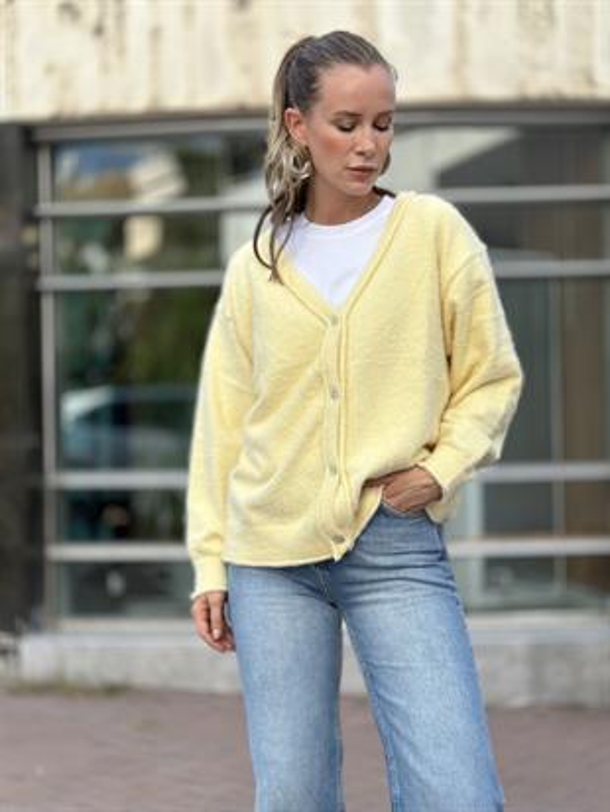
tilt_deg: +0.8
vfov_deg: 39.6
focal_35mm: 48
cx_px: 305
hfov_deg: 30.3
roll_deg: +0.2
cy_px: 406
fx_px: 1127
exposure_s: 1/3876
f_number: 1.78
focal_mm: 6.86
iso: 80
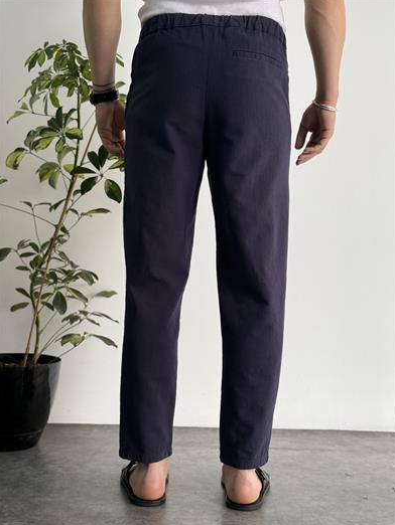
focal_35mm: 49
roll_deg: -1.7
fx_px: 745
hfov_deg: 29.7
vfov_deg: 38.9
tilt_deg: -0.5
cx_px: 200
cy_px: 264
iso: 64
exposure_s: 1/176
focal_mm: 6.76
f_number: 1.78
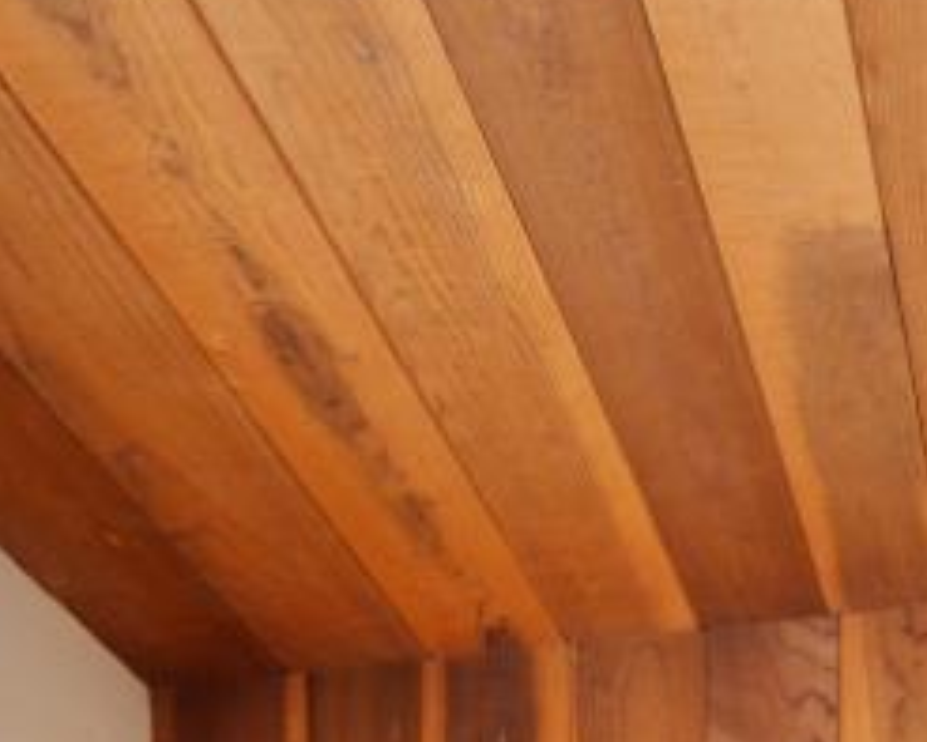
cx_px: 1918
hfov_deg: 16.8
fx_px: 2196
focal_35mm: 80
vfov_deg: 14.5
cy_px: 1642
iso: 250
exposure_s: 1/1.25
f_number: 9
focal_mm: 14
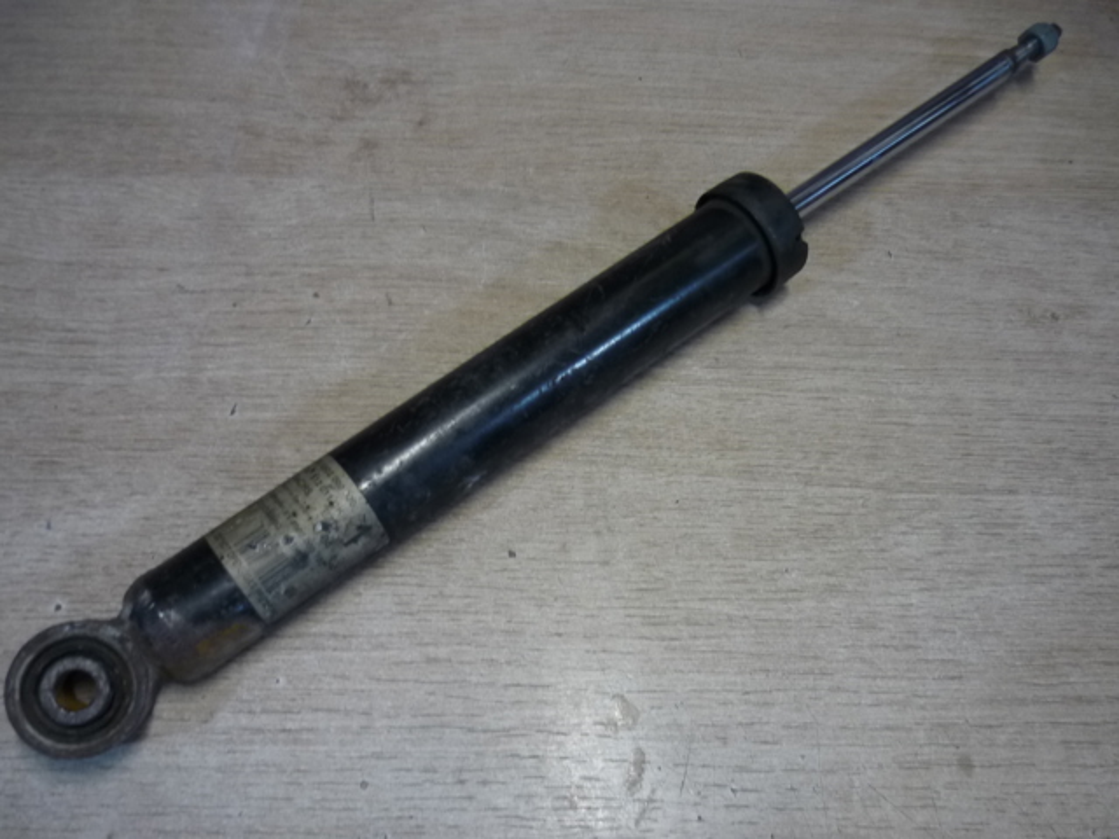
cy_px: 420
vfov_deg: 42.9
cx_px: 560
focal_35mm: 33
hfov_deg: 55.4
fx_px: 1067
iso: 200
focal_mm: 5.5
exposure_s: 1/30
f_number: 2.8
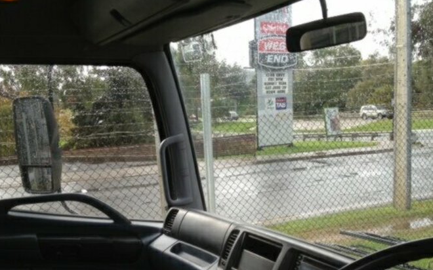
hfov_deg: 44.4
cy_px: 194
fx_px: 531
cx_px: 215
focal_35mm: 45
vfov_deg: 28.3
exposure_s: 1/386
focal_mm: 4.28
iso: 50
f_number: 2.4
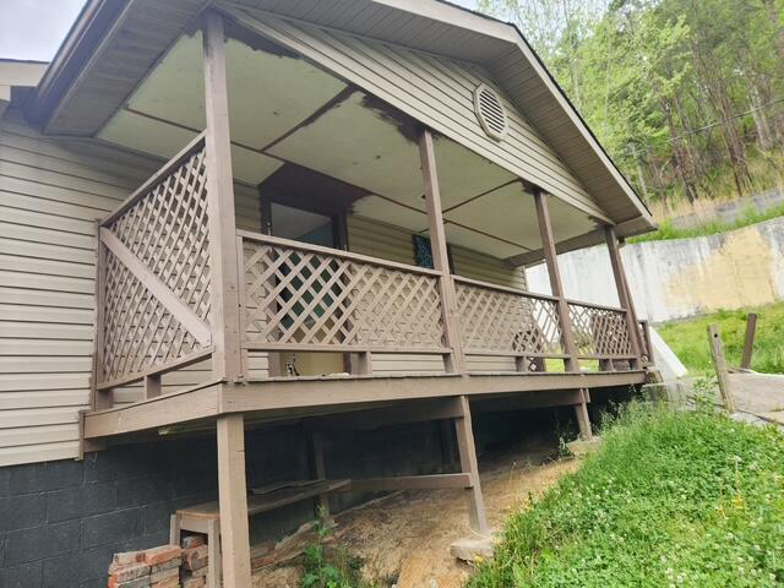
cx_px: 392
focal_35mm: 23
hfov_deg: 73.9
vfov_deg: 58.9
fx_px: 521
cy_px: 294
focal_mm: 5.4
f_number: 1.8
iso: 50
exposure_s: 1/180
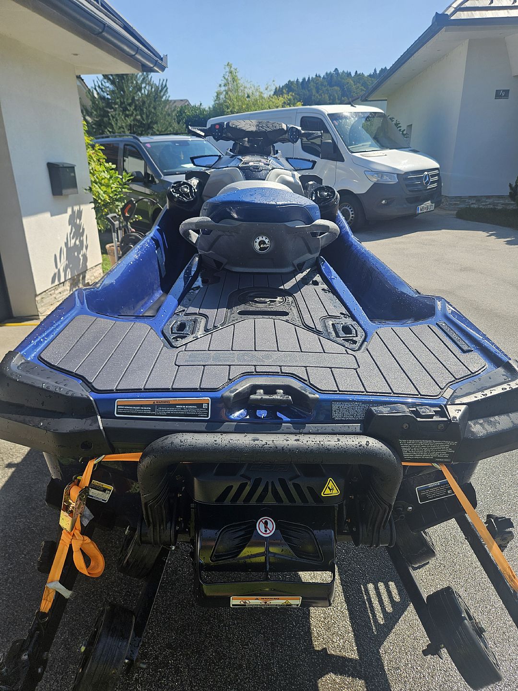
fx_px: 459
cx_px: 259
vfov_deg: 73.9
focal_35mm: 23
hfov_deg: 58.9
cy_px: 346
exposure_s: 1/1041
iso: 25
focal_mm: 5.4
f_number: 1.8
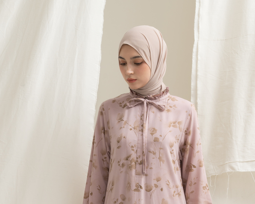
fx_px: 785
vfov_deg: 14.4
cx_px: 135
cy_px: 233
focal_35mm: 104
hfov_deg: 18.4
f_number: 11
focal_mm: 49
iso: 100
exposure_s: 1/160
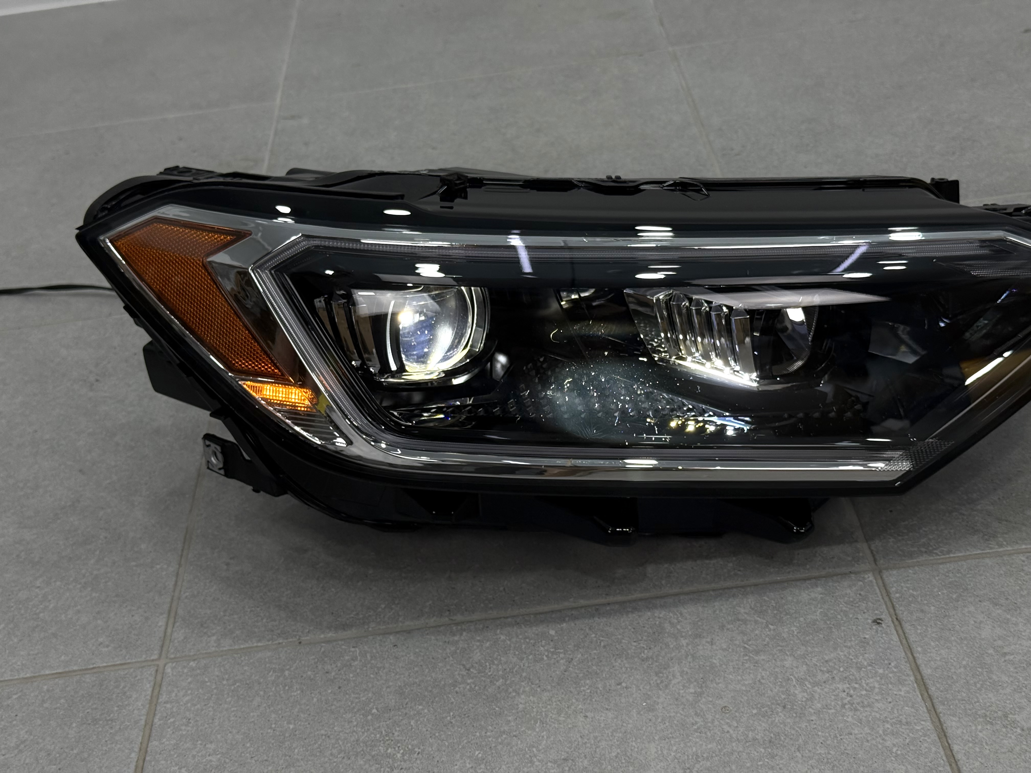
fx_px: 1430
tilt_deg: -34.4
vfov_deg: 30.3
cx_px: 516
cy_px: 386
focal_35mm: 48
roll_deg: +8.5
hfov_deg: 39.7
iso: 100
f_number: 1.78
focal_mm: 6.76
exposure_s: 1/631
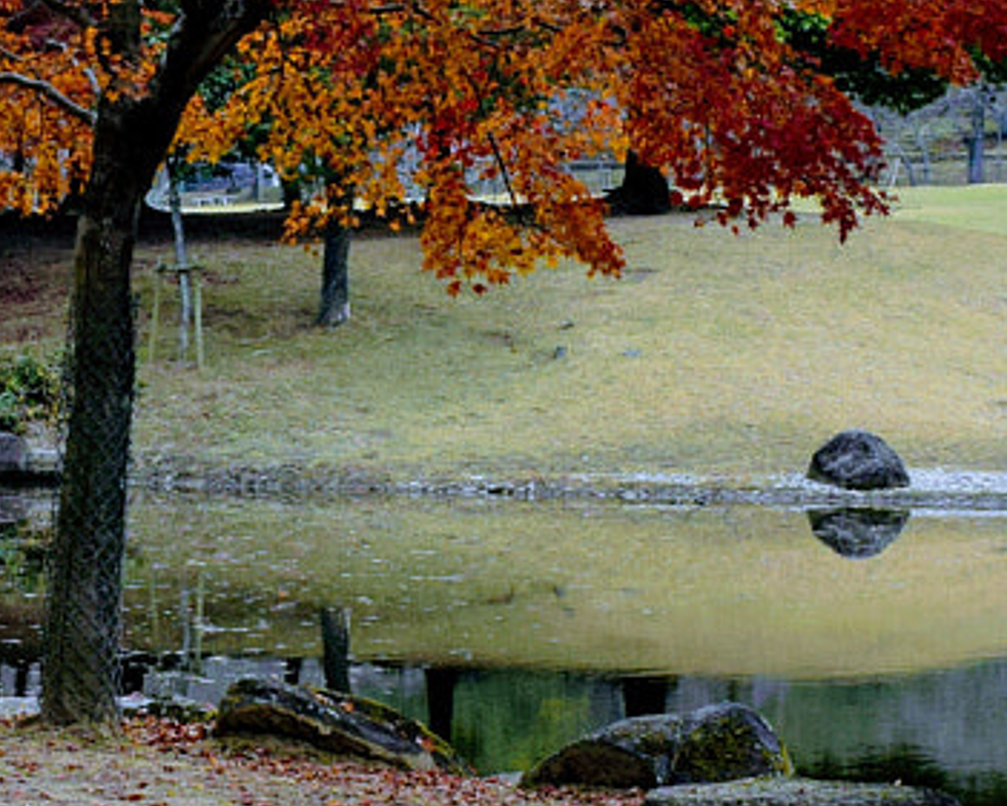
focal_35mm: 154
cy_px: 367
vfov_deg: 10.0
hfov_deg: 12.4
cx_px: 29
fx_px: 4591
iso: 320
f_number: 8
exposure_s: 1/250
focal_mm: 24
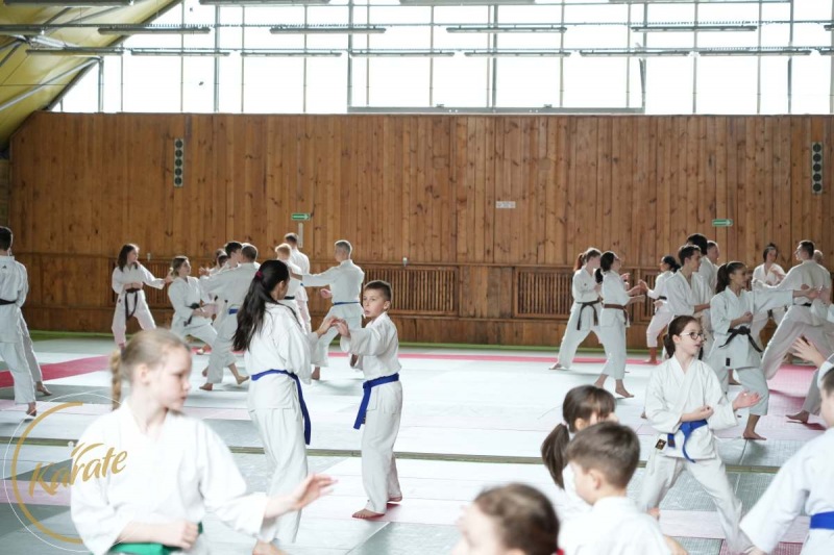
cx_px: 417
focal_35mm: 77
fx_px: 1783
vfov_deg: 17.7
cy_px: 278
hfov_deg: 26.3
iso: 3200
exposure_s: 1/160
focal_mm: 77
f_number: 4
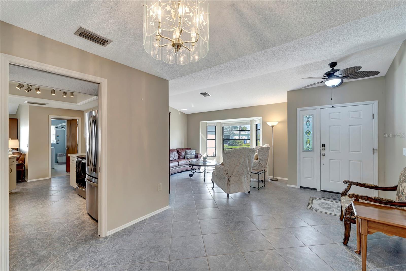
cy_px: 136
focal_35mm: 14
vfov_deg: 81.2
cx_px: 203
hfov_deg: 104.3
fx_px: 158
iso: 250
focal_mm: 14
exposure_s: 1/10
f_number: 9
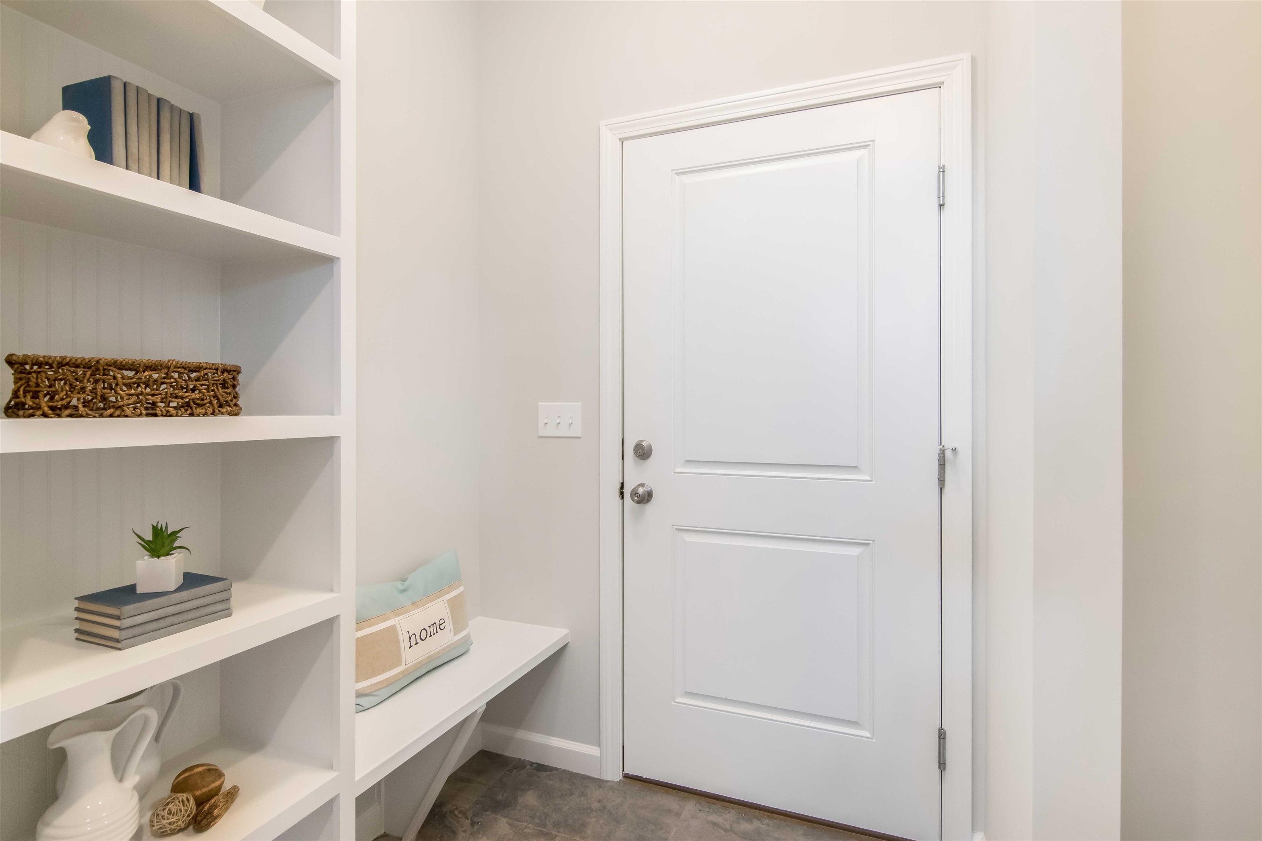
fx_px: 631
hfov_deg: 90.0
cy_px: 420
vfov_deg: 67.4
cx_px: 631
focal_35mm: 18
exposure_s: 1/13
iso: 800
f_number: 8
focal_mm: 12
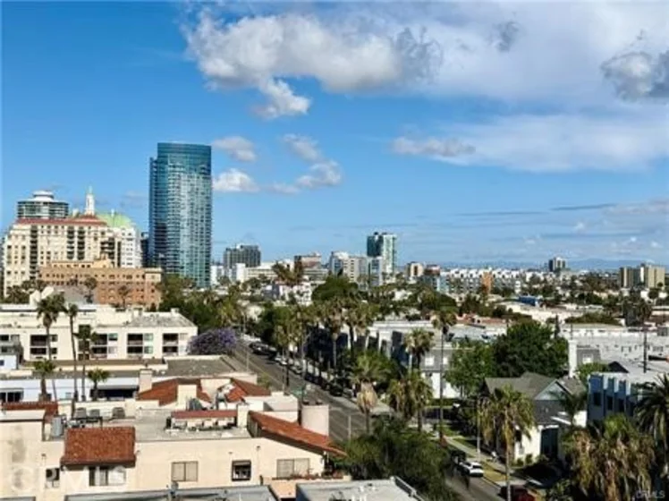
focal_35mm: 48
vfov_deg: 30.2
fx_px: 927
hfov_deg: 39.7
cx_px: 334
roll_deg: -1.1
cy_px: 250
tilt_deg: +0.9
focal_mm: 6.76
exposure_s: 1/11364
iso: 64
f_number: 1.78
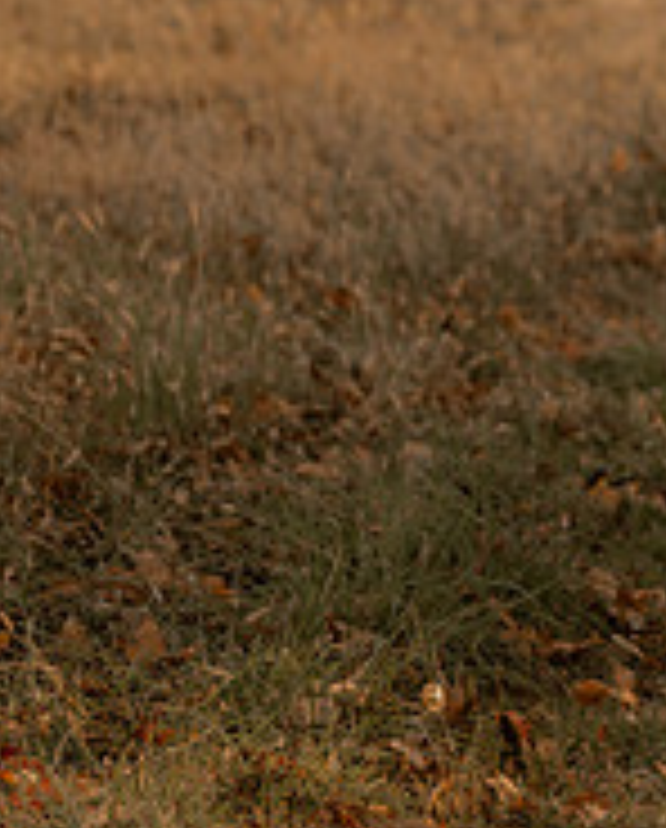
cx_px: 1188
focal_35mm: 251
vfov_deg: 7.7
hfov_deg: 6.1
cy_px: 178
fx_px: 6164
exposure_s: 1/320
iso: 200
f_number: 2.8
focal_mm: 85
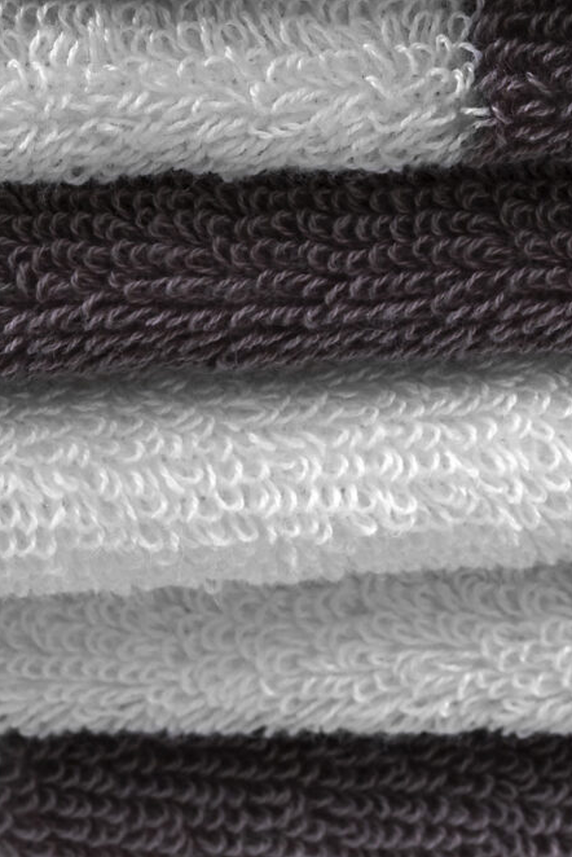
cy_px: -229
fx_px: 14451
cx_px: 366
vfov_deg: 3.4
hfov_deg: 2.3
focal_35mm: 607
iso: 50
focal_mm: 157
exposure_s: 1/160
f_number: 14
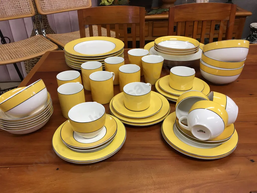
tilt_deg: -29.4
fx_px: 215
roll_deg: +1.5
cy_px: 96
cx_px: 128
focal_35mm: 29
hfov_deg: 61.7
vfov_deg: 48.2
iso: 40
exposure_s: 1/33
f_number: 2.2
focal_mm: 4.15
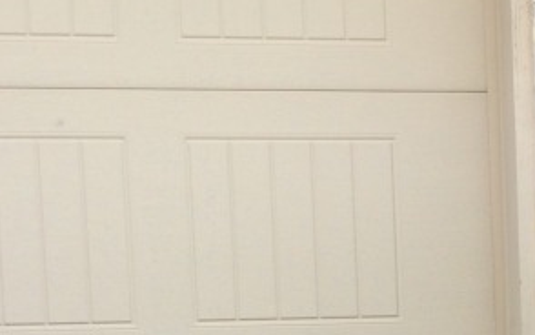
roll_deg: +1.2
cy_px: 422
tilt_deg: -9.5
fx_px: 1561
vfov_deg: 11.9
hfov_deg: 18.3
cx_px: 670
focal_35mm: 107
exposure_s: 1/253
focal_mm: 4.15
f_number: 2.2
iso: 32
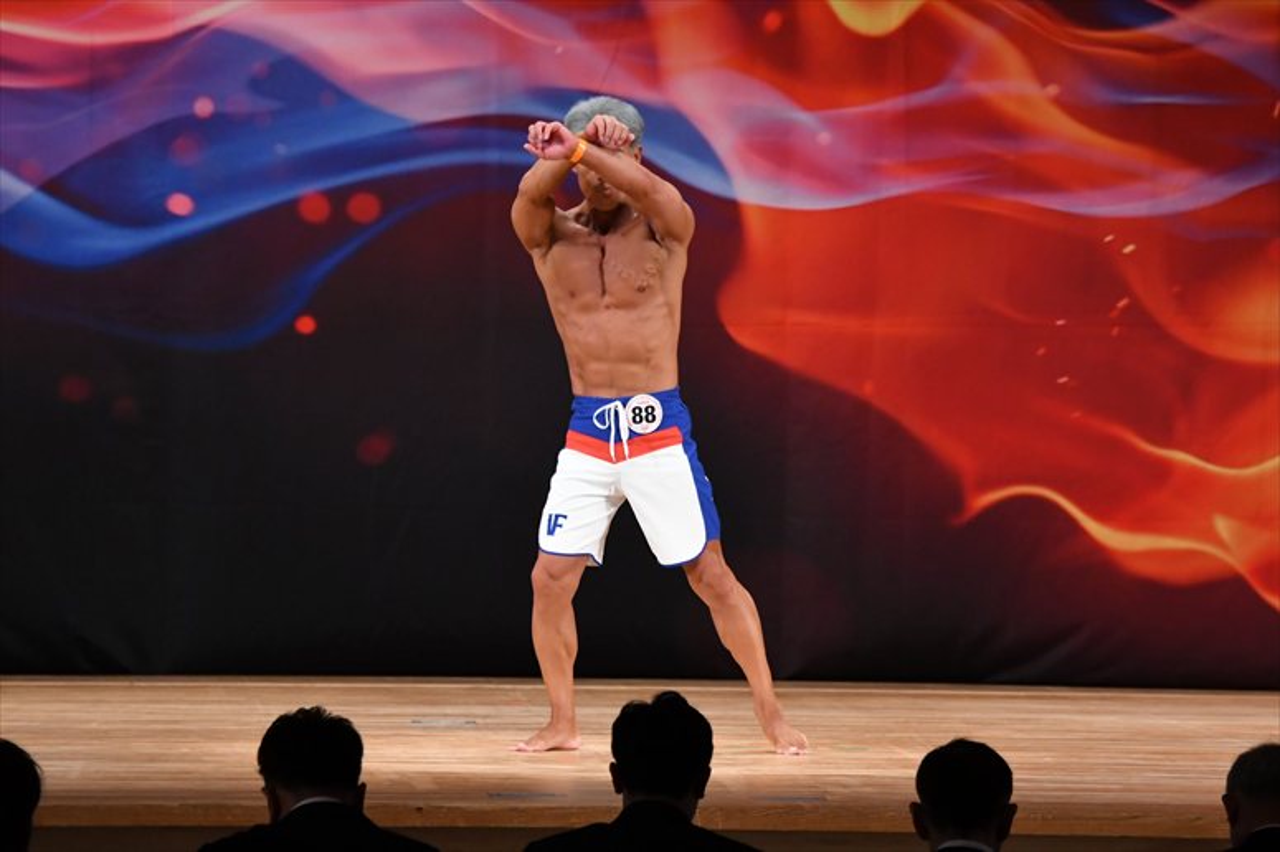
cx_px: 640
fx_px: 7712
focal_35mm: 217
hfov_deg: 9.5
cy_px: 426
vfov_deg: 6.3
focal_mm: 145
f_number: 5.6
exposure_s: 1/400
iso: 2800
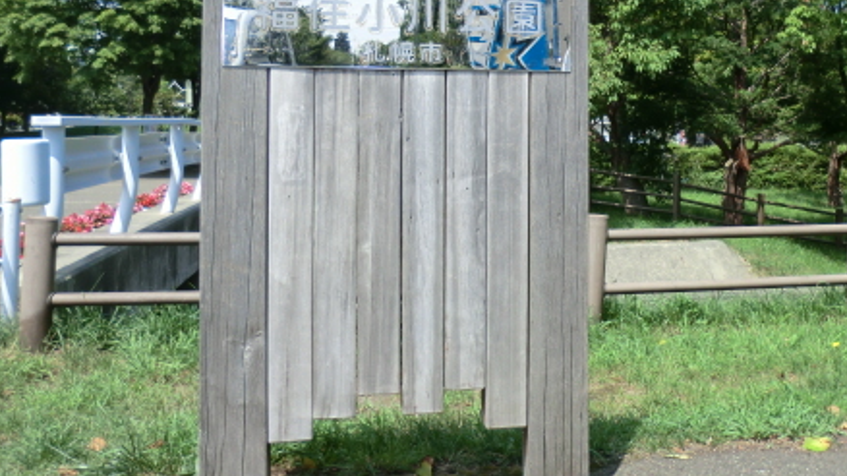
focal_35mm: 43
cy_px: 112
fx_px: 965
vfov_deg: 27.3
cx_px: 603
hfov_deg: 46.2
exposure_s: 1/640
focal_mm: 4.9
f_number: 3.2
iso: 50
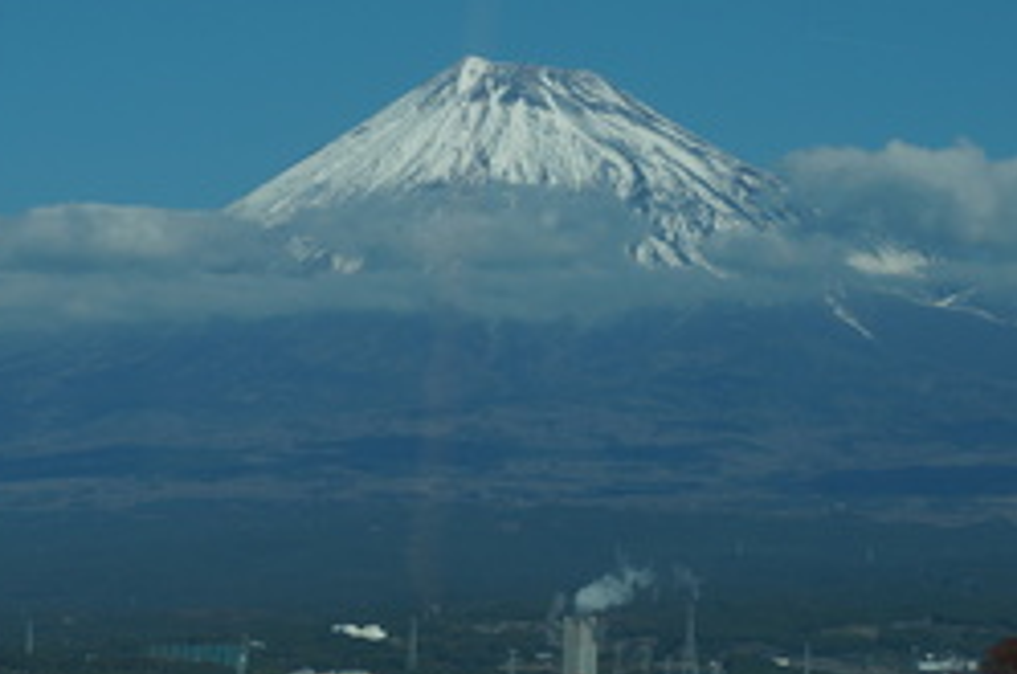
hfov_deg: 11.4
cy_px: 272
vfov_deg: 7.6
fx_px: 5103
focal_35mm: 181
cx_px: 576
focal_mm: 50
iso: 100
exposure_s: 1/400
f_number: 9
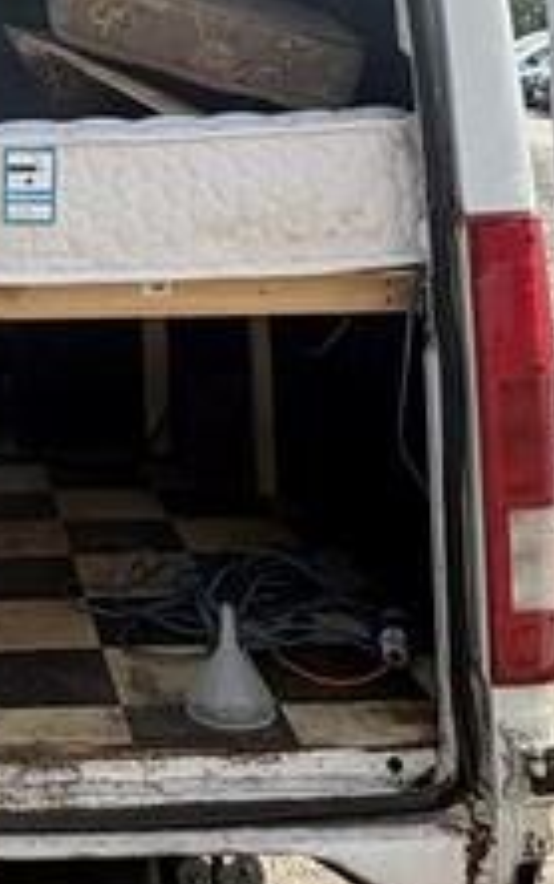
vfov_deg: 32.0
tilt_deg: +10.6
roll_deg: +2.9
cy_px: 56
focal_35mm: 60
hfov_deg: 20.2
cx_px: -124
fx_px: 1448
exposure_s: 1/821
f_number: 2.2
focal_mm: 2.22
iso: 64
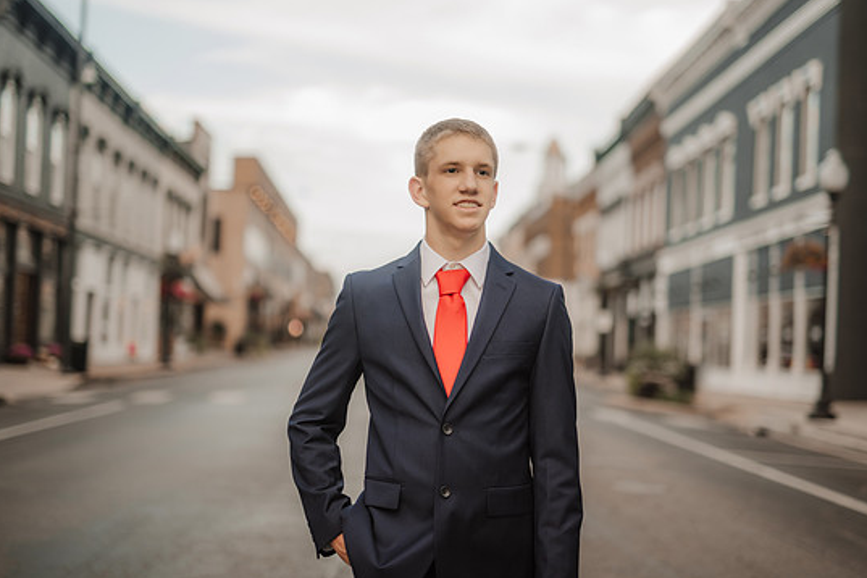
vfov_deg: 25.1
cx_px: 434
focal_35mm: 54
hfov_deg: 36.9
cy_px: 304
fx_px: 1300
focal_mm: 50
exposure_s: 1/320
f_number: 1.4
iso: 100
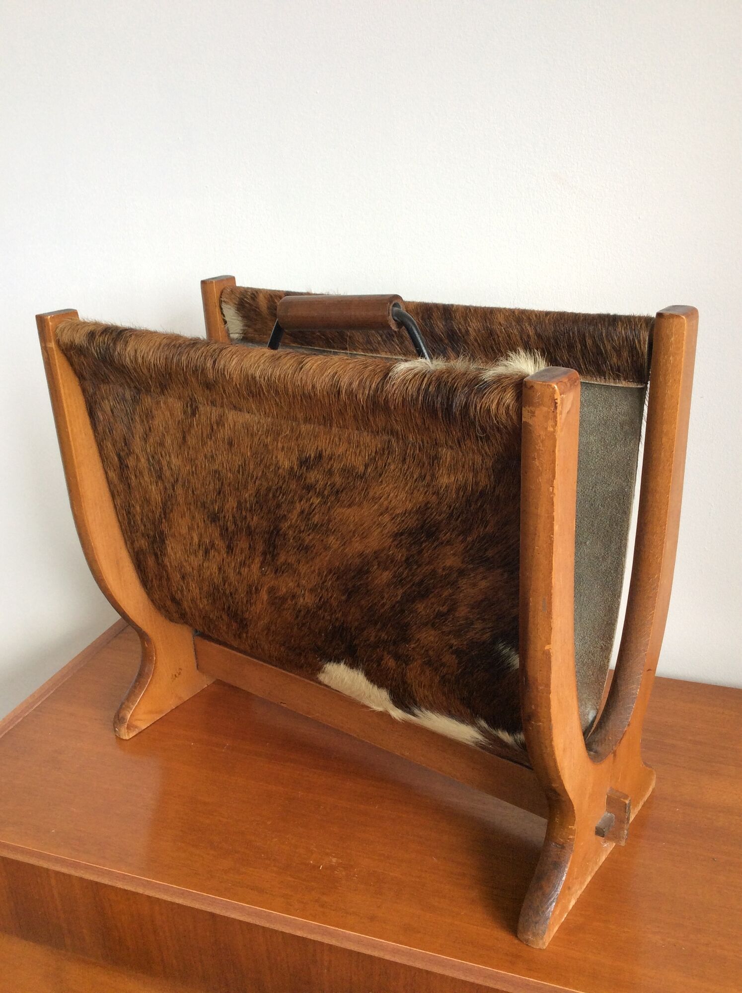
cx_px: 371
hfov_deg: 44.1
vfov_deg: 56.9
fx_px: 917
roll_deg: +2.5
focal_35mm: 32
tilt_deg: -21.5
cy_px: 496
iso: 64
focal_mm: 3.3
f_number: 2.4
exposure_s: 1/25
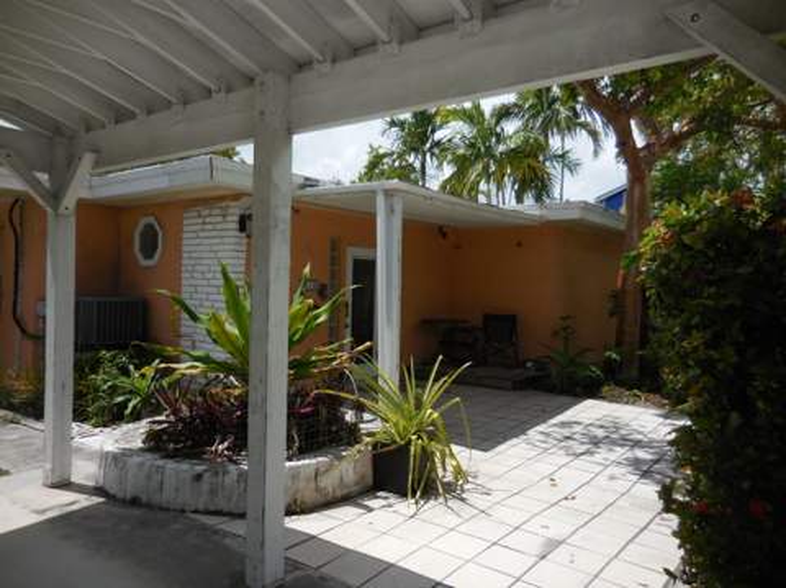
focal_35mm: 25
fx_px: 567
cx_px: 393
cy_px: 294
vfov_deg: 54.8
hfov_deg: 69.4
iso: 125
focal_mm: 4.5
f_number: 3.3
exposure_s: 1/2000
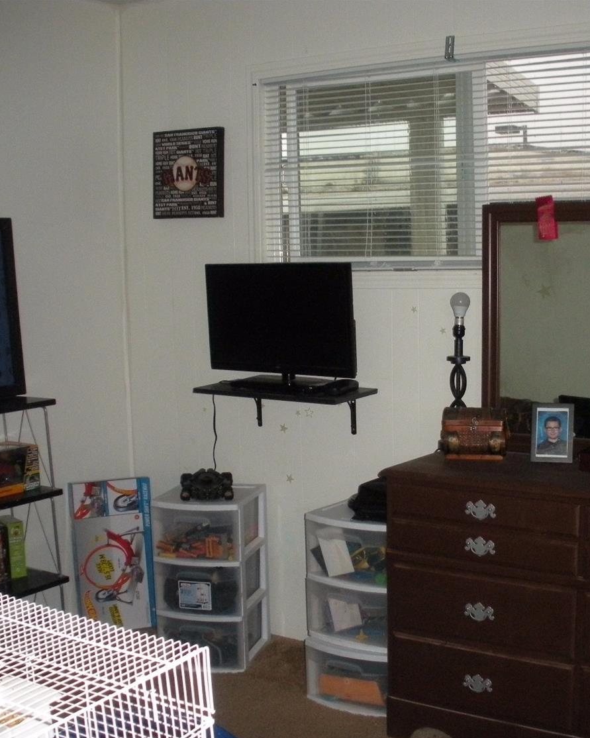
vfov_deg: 40.3
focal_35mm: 46
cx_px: 369
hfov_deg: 32.6
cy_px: 372
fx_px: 1004
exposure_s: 1/60
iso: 400
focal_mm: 6.3
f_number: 3.5
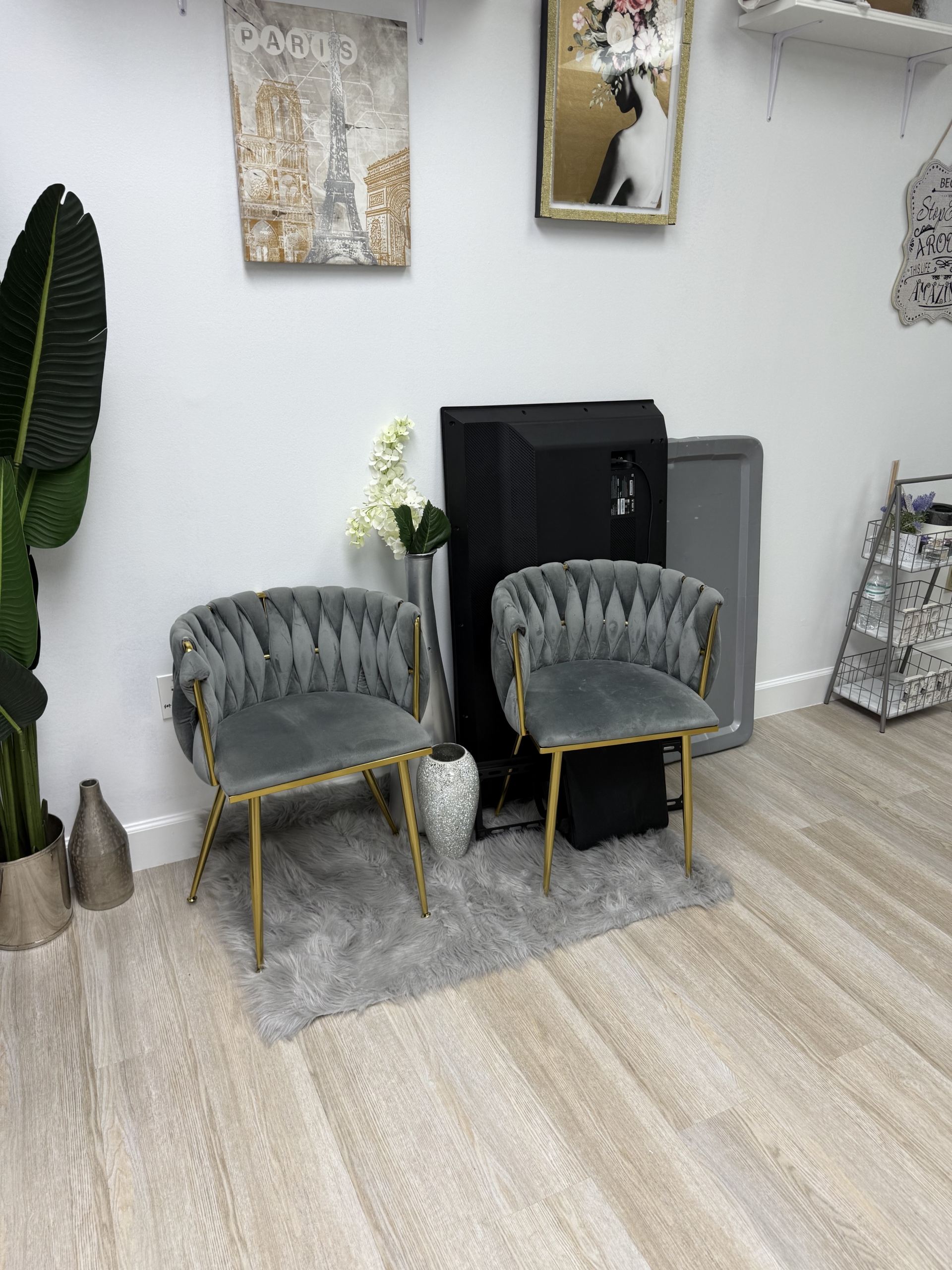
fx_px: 880
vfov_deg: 71.6
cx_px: 476
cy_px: 635
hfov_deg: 56.8
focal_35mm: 24
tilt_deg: -22.1
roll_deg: -0.7
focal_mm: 6.76
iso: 80
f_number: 1.78
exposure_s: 1/120
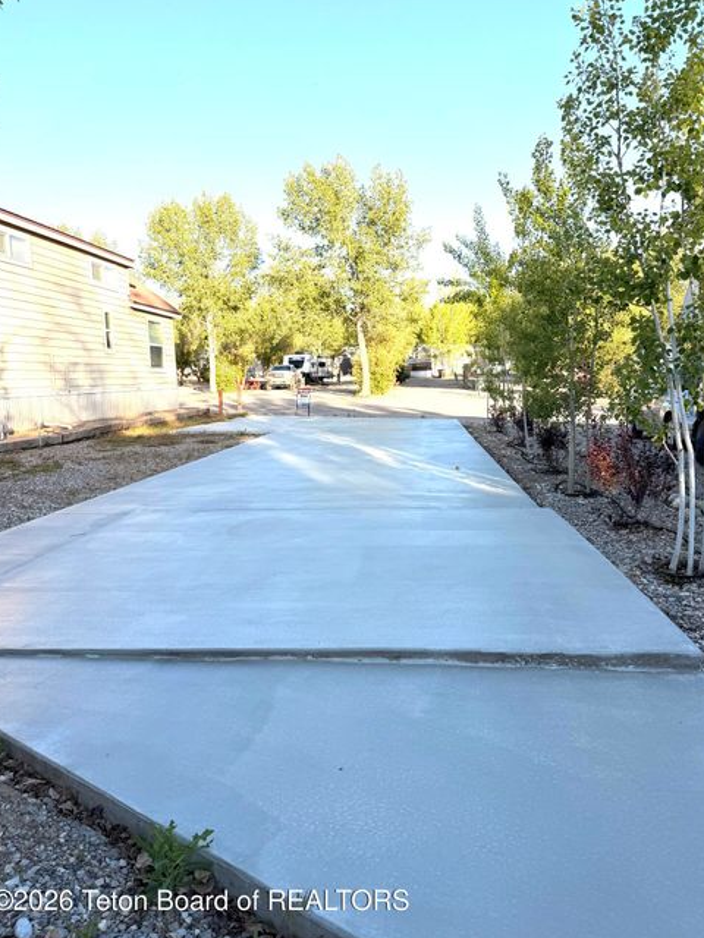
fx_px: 678
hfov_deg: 54.9
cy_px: 457
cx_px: 356
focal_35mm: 25
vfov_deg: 69.4
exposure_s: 1/1385
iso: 80
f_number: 1.78
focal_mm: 6.76
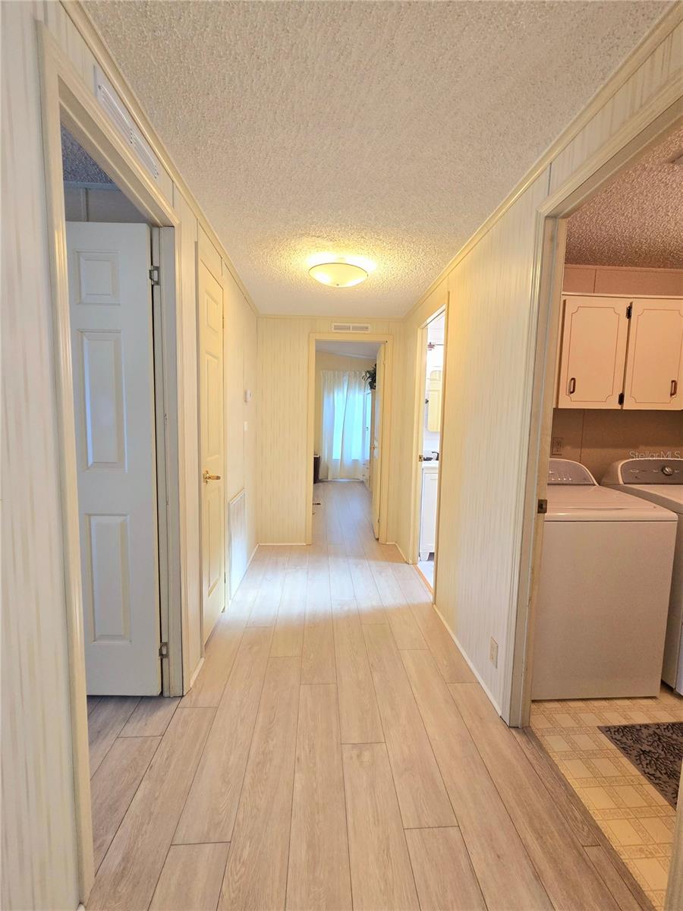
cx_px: 342
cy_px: 456
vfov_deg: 106.2
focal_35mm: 13
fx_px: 342
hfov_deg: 89.9
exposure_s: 1/60.2
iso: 200
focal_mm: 2.2
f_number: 2.2
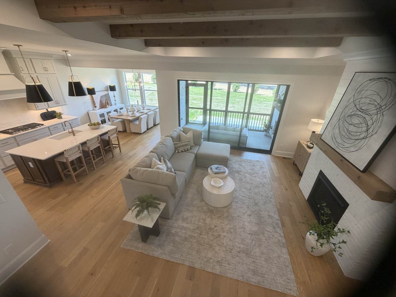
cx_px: 198
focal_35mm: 14
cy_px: 148
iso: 160
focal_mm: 2.22
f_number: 2.2
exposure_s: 1/120
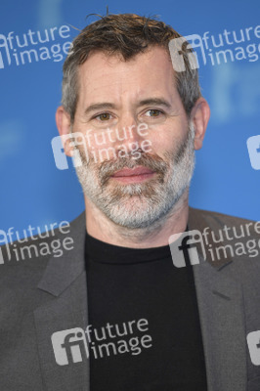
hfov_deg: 7.2
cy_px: 196
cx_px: 130
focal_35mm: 190
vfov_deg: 10.8
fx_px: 2062
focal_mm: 190
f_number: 3.2
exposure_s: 1/500
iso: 640
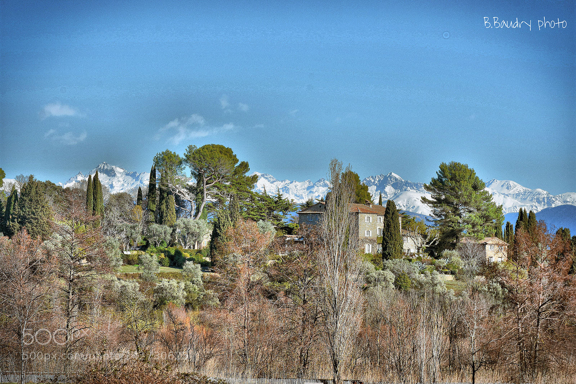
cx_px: 288
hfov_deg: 10.2
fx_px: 3240
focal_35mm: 202
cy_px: 192
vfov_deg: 6.8
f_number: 10
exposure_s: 1/800
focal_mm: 135
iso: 400
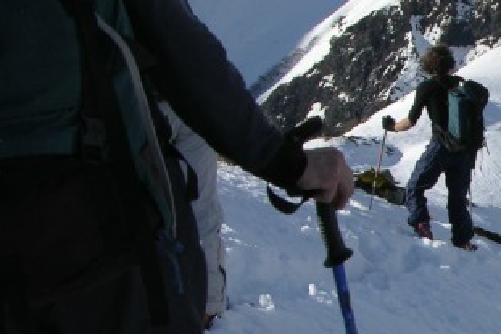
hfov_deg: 16.3
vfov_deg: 11.4
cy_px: 278
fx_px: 1669
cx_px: 617
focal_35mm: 120
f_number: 7.1
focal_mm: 8.9
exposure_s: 1/268
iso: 50
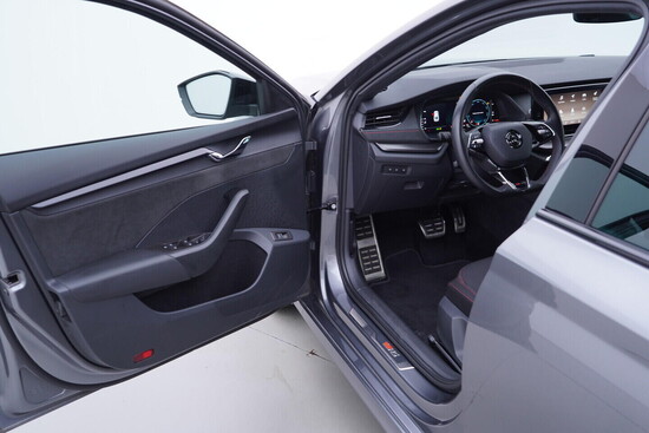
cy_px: 216
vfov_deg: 36.9
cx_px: 324
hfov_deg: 53.1
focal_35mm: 36
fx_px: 649
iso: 125
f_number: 3.2
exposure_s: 1/40
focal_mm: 24
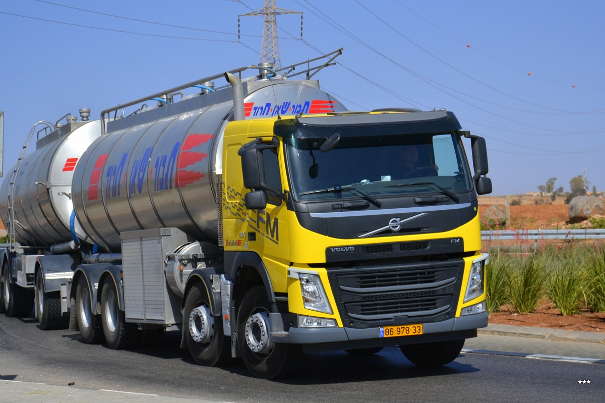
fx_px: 1461
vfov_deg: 15.7
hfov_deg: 23.4
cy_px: 202
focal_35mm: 87
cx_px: 302
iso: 360
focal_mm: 58
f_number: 7.1
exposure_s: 1/2000
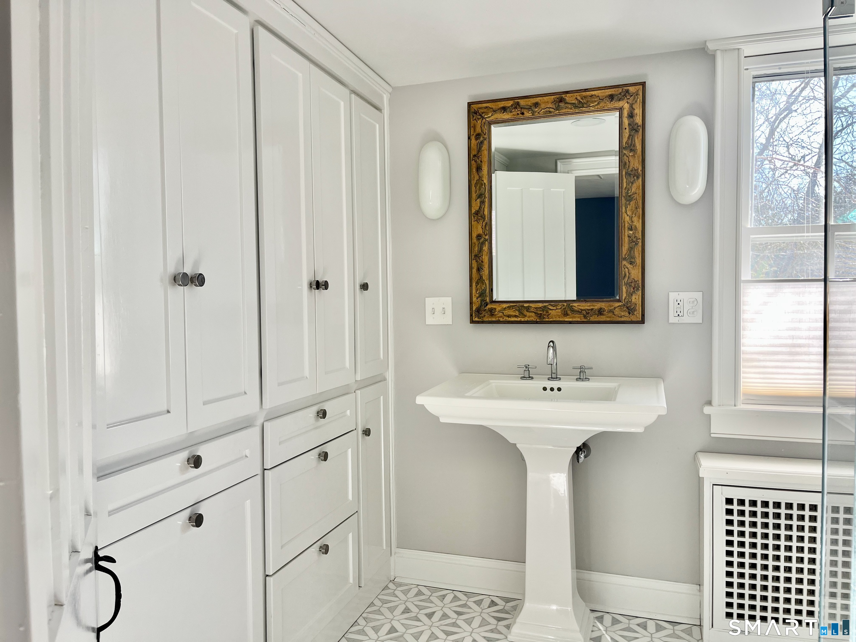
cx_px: 428
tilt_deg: -2.3
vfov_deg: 53.1
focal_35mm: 26
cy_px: 321
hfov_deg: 67.3
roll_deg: +2.0
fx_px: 643
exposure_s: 1/248
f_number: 1.6
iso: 50
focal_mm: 5.1
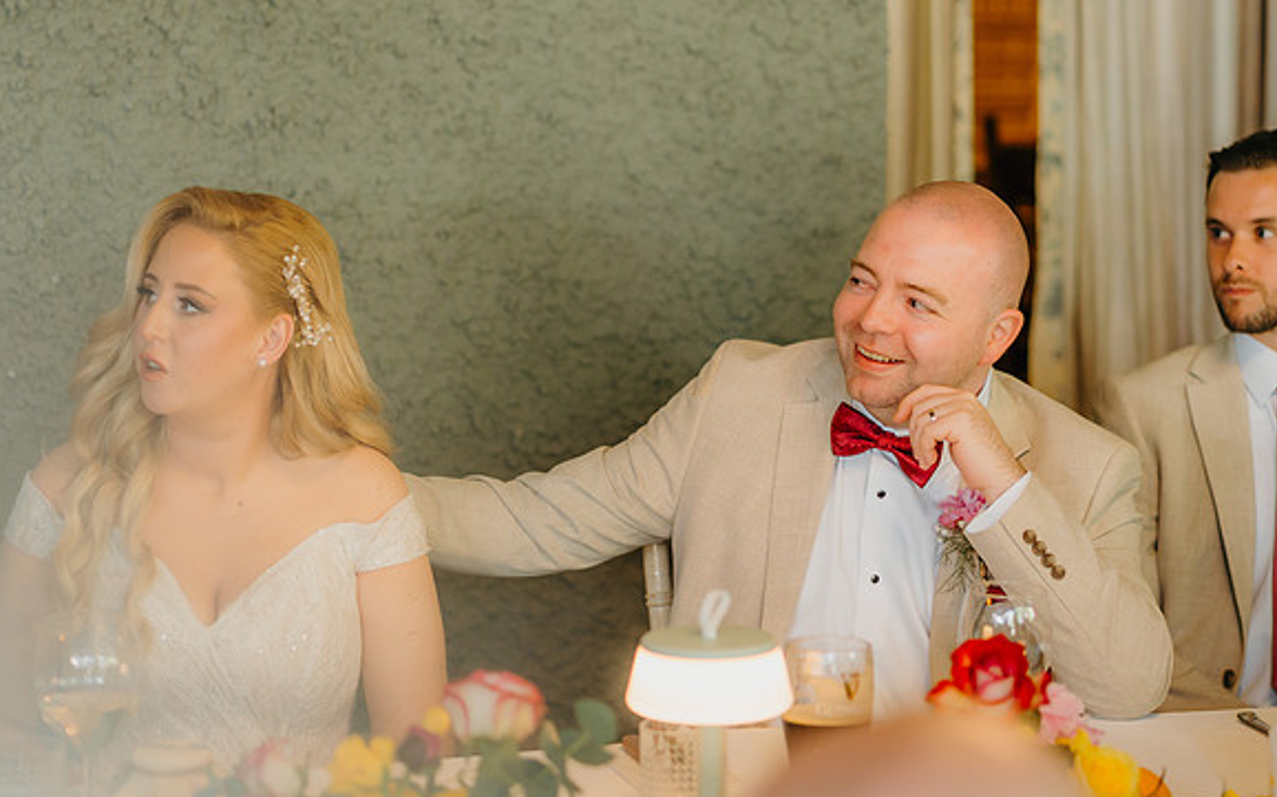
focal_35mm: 130
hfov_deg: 16.1
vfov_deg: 10.1
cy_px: 421
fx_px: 4523
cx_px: 638
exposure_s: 1/200
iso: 800
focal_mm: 85
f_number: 2
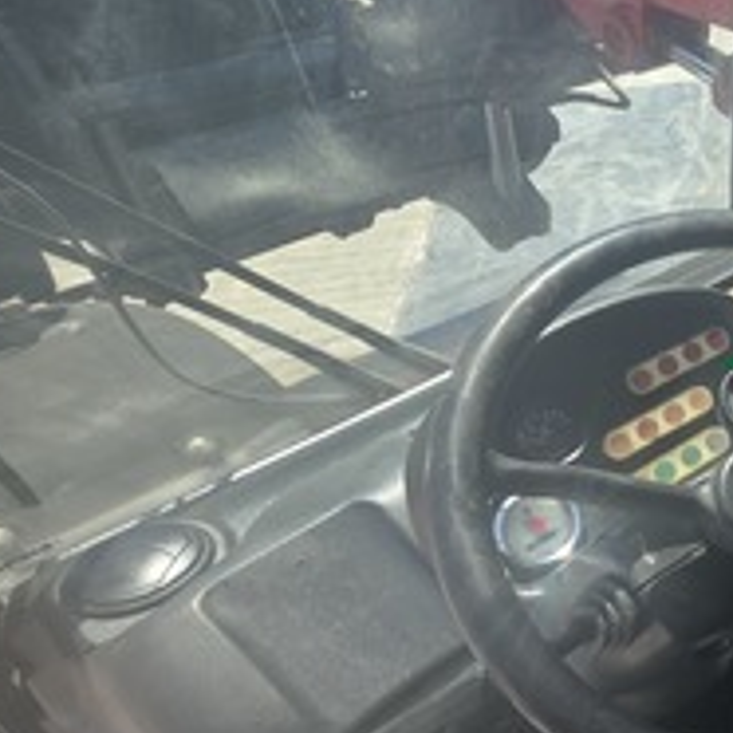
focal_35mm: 34
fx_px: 815
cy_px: 366
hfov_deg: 31.9
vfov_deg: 48.5
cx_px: 1023
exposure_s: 1/686
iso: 40
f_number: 1.9
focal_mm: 2.2
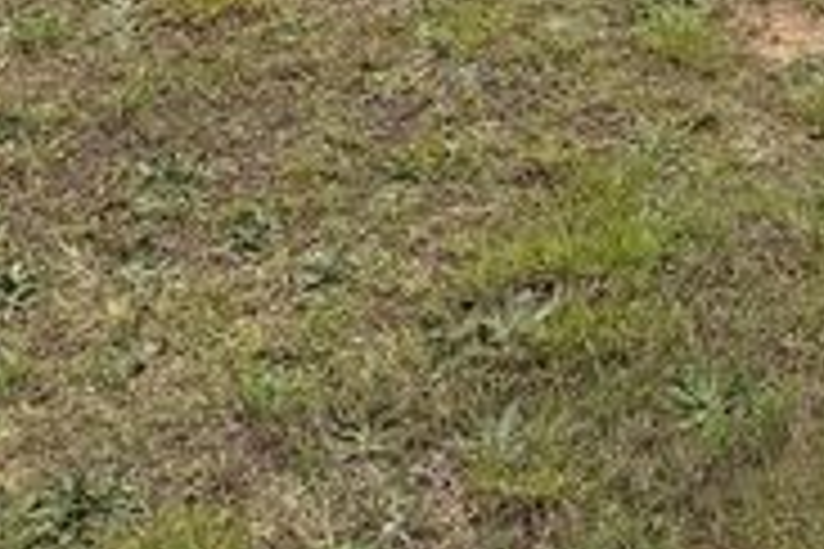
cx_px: 919
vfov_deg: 12.1
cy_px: -767
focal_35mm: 91
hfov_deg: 21.2
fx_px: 2083
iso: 80
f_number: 1.78
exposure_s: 1/6173
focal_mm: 6.76
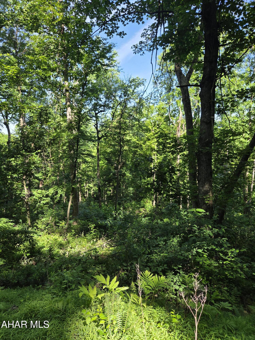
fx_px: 226
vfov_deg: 73.9
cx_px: 128
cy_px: 170
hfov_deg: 58.9
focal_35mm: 23
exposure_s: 1/1441
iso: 80
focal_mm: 5.4
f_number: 1.8
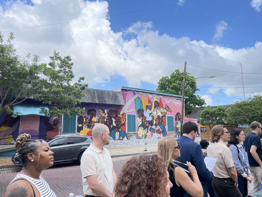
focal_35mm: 26
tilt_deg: +8.7
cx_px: 131
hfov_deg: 67.3
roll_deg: +0.2
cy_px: 98
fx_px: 197
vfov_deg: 53.1
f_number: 1.6
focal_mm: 4.2
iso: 32
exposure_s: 1/2132
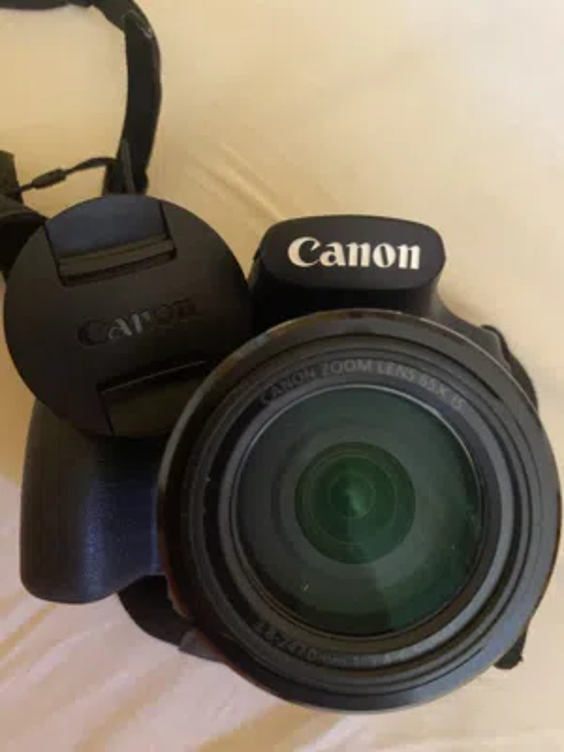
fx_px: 543
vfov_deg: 69.4
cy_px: 376
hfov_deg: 54.9
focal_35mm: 25
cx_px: 282
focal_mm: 4.25
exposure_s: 1/30
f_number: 1.8
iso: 800
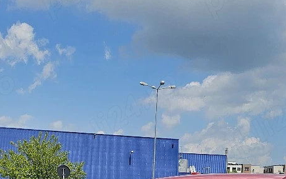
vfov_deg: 15.9
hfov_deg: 29.0
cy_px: 313
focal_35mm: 71
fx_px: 553
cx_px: 150
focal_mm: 6.3
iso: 10
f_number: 1.7
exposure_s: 1/1667
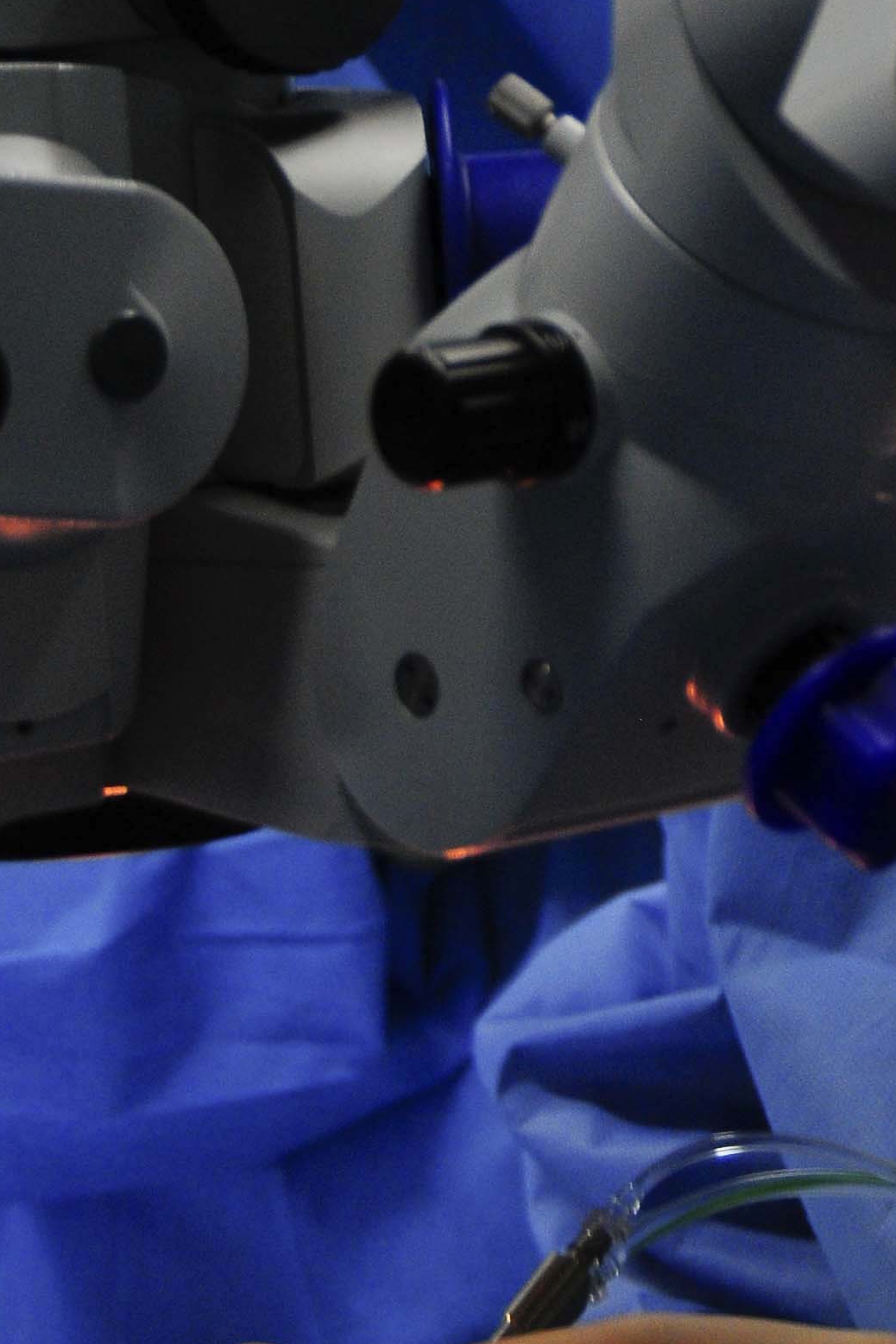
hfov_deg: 5.9
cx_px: 655
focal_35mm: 231
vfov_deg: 8.9
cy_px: 229
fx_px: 8623
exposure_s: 1/20
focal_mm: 56
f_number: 4.8
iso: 500
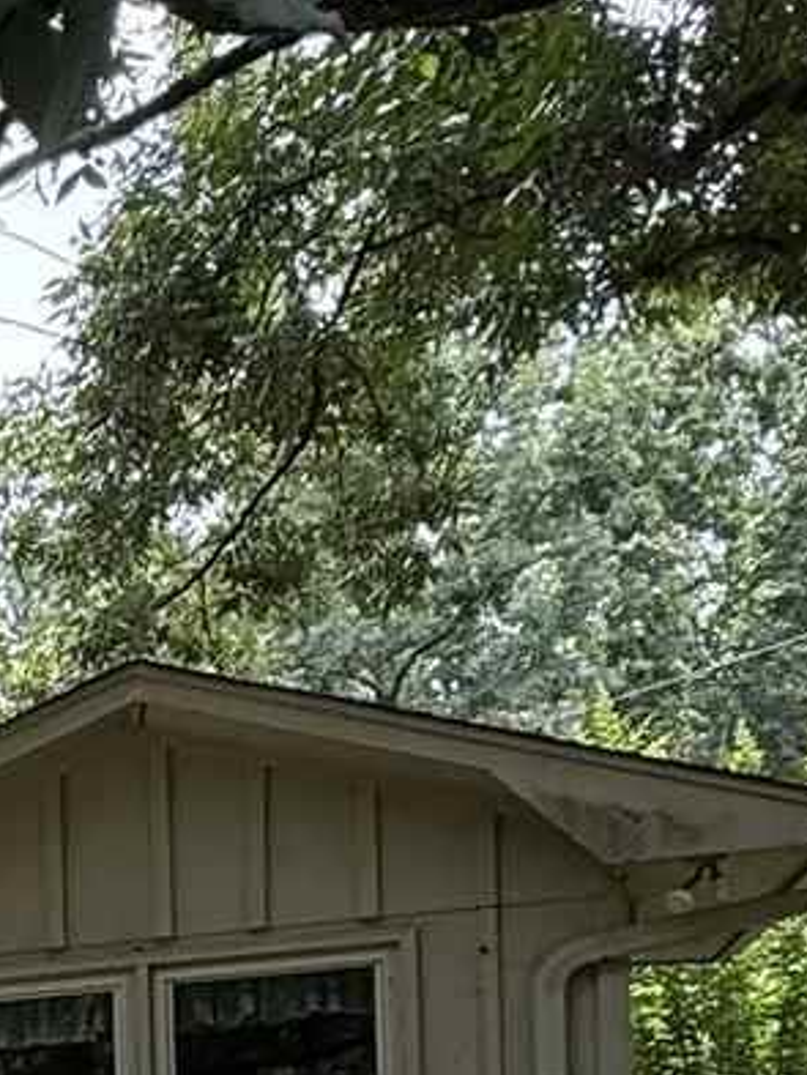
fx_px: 2547
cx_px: -968
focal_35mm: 82
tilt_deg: +1.4
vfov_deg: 21.1
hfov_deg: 14.1
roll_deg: -0.4
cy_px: 1480
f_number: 2.2
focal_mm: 2.22
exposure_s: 1/281
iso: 64
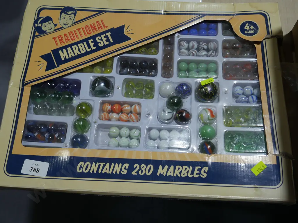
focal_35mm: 40
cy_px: 112
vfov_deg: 36.0
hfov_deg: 46.8
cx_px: 149
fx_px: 344
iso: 200
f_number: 4.4
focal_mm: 20
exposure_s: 1/125
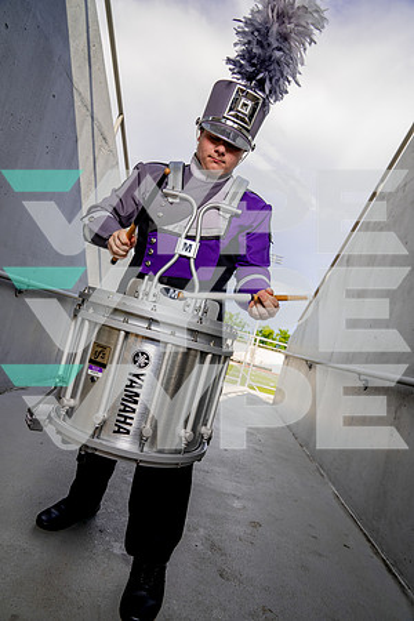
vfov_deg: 71.5
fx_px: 431
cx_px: 207
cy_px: 310
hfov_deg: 51.3
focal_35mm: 25
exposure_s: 1/250
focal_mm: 25
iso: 100
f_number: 5.6
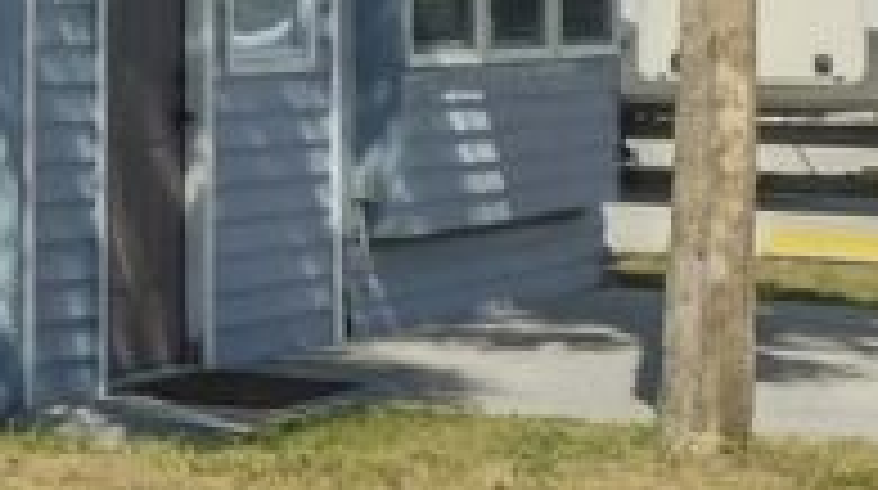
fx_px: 3998
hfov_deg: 11.9
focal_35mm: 172
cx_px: -522
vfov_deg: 6.8
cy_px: -517
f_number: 6.4
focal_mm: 5.3
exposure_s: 1/400
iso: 125
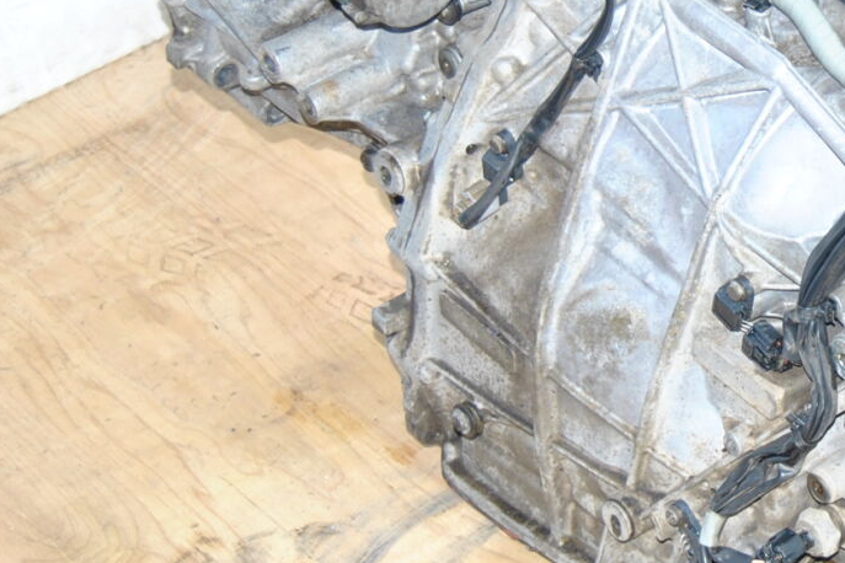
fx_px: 2793
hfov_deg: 16.8
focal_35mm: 119
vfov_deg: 11.5
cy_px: 152
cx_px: 852
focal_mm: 34
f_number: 4.5
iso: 400
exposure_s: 1/200
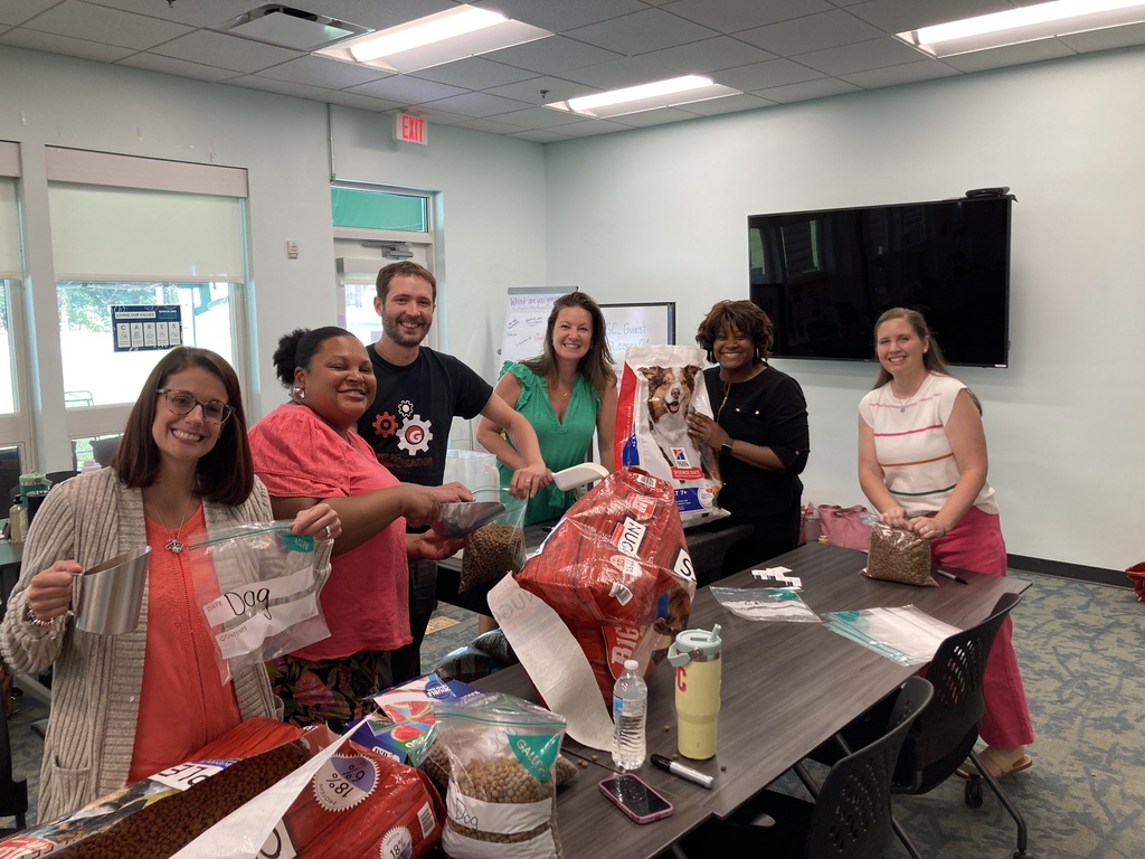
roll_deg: +0.6
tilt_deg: -6.0
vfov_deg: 49.7
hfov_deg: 63.4
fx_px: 926
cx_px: 572
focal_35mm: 28
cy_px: 430
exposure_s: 1/60
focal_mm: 3.99
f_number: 1.8
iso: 64
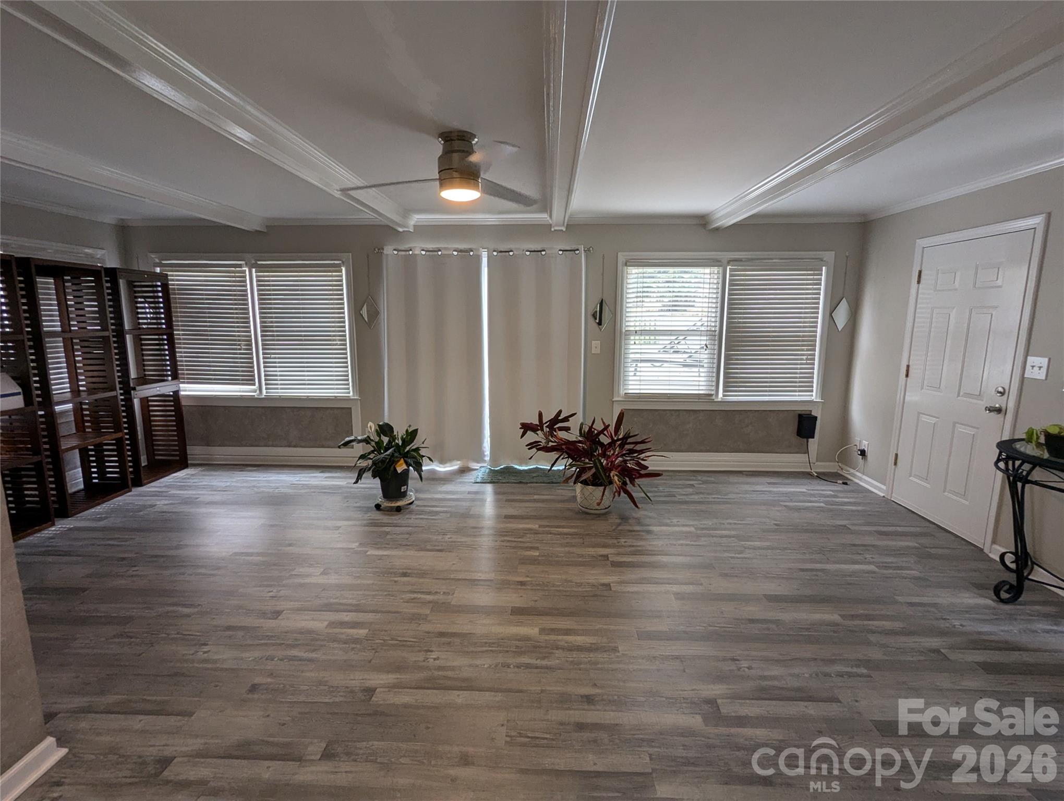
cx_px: 532
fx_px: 492
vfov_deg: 78.2
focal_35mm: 16
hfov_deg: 94.4
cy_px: 400
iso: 108
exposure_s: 1/120
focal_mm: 2.35
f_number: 2.2
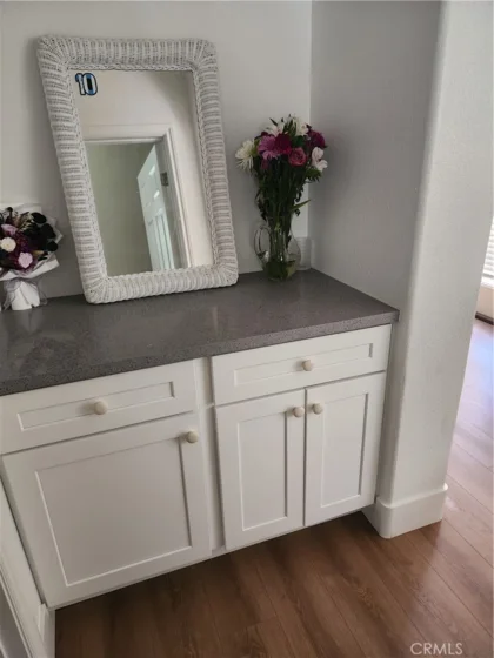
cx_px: 247
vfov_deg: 73.9
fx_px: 438
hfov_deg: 58.9
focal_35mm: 23
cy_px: 329
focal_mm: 5.4
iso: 500
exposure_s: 1/60
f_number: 1.8
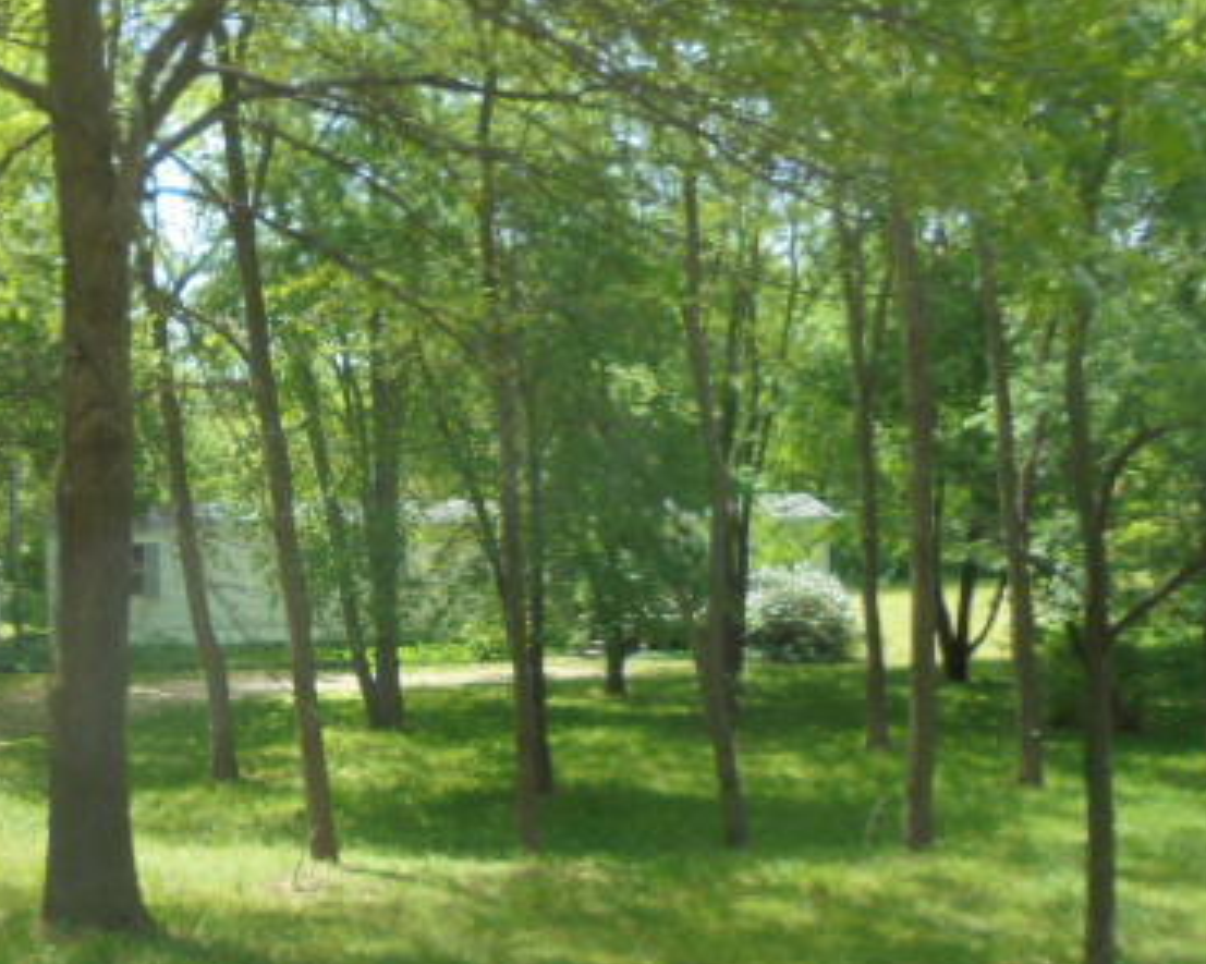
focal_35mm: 44
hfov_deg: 40.3
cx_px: 239
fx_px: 1570
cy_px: 621
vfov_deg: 33.9
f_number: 3.5
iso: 100
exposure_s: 1/320
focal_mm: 4.6
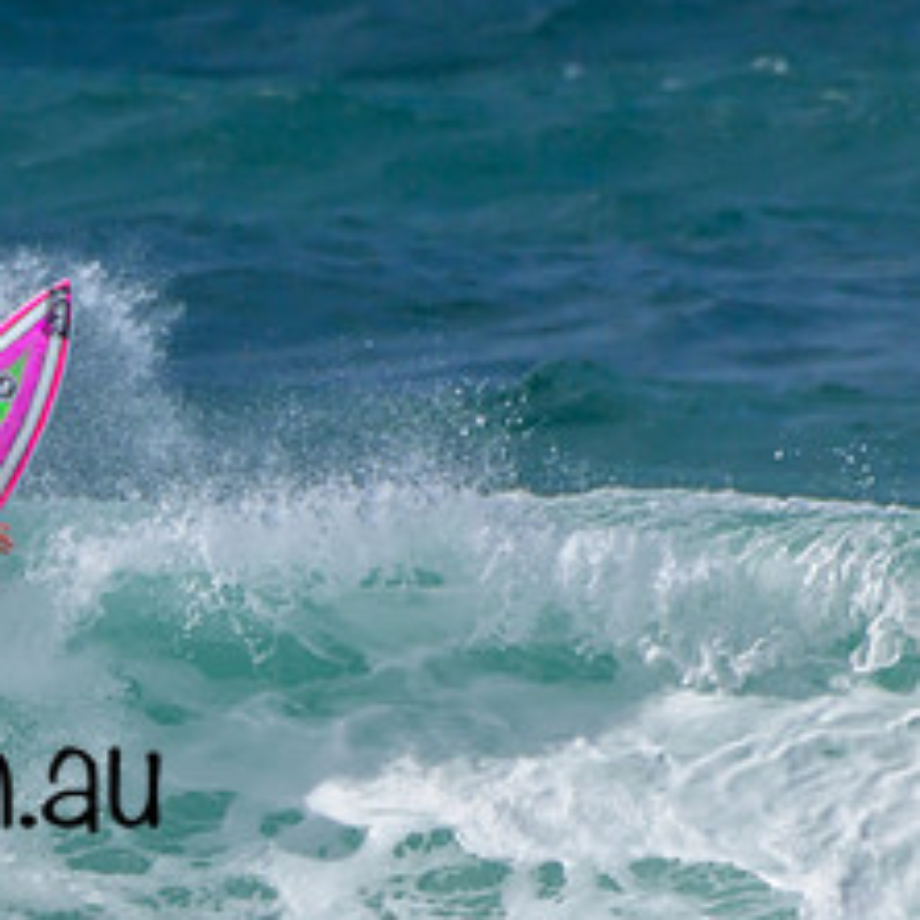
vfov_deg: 0.8
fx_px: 66843
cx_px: -278
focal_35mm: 2223
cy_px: 731
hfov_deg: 0.8
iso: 560
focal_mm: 1000
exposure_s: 1/2500
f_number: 11
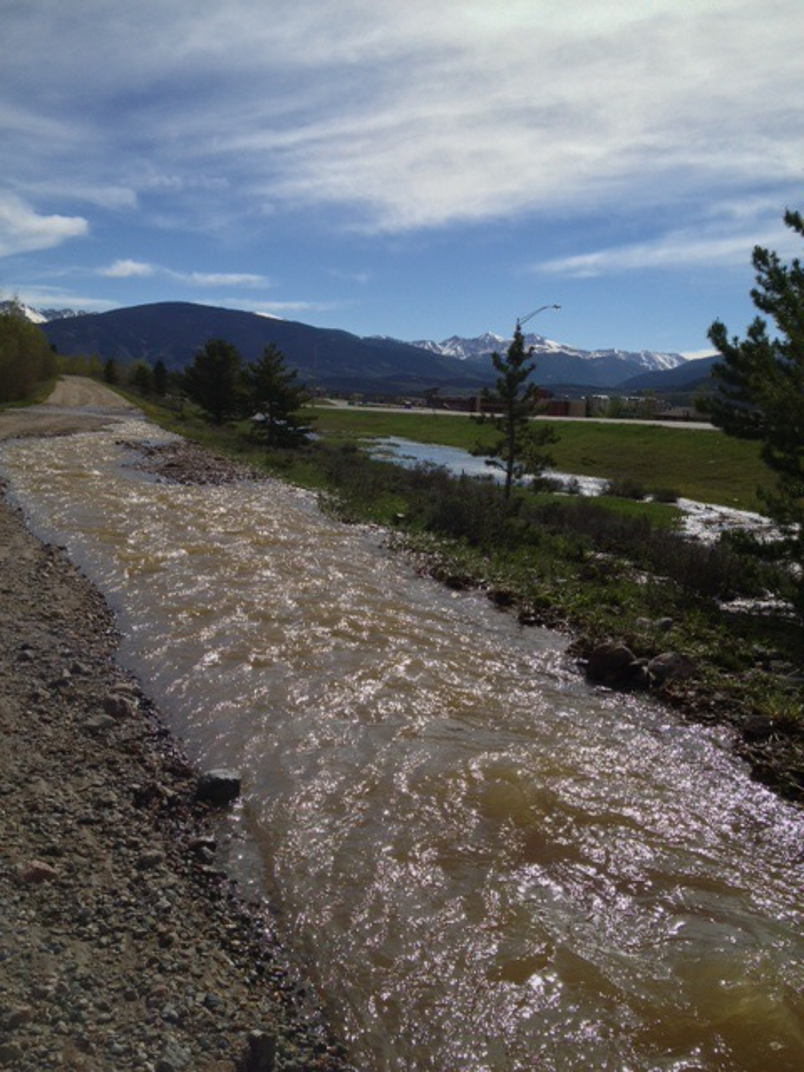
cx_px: 402
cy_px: 536
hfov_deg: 40.7
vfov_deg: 52.6
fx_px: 1084
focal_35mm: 35
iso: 50
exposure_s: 1/2762
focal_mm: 4.28
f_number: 2.4
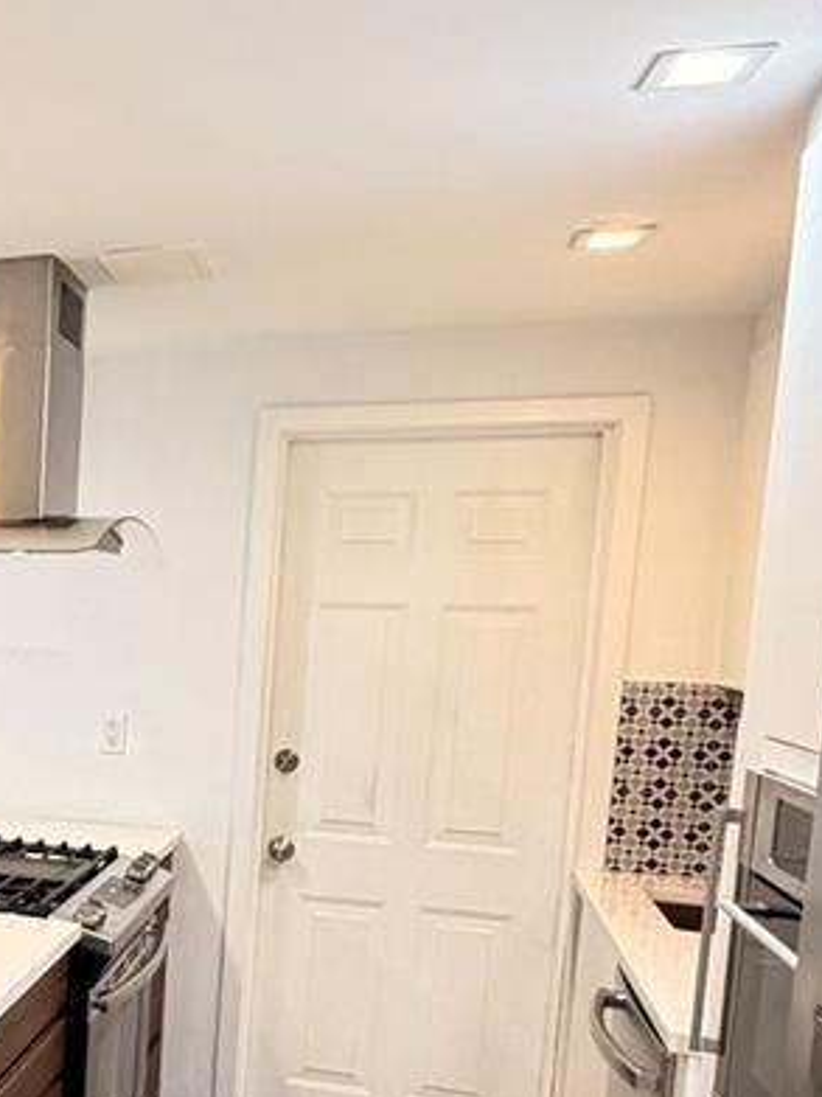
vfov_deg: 42.9
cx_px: -213
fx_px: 1362
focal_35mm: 43
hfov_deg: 28.3
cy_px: 777
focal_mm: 2.22
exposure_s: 1/60
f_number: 2.2
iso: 250
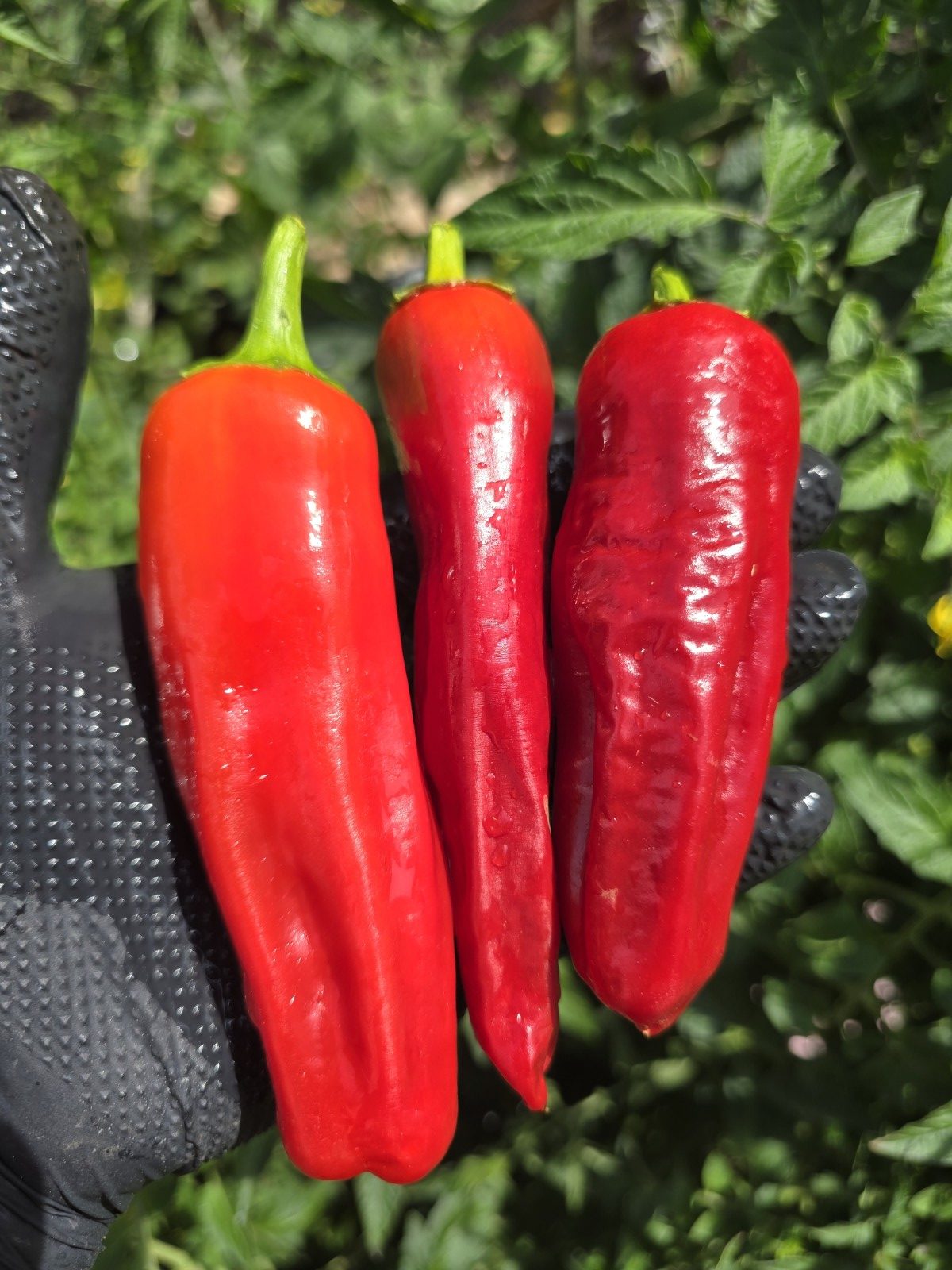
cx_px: 476
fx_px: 843
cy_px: 635
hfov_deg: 58.9
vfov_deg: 73.9
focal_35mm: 23
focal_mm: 6.3
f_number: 1.7
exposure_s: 1/441
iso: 12
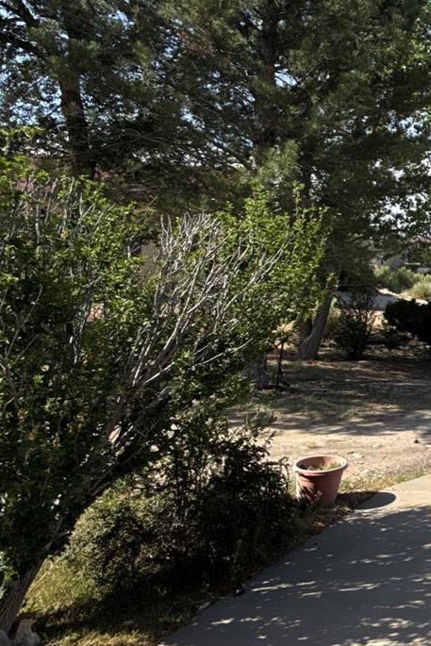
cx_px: 625
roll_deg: -3.0
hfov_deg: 28.0
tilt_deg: -2.6
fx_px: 610
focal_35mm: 34
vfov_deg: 55.3
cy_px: 254
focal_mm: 2.22
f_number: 2.2
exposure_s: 1/2320
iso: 50
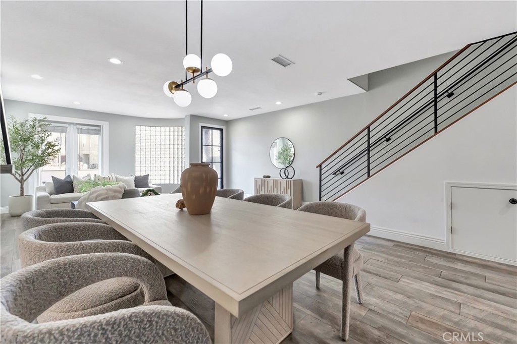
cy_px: 172
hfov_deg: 100.4
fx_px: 215
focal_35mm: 15
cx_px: 258
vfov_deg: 77.3
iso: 640
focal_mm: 10
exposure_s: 1/320
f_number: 2.8
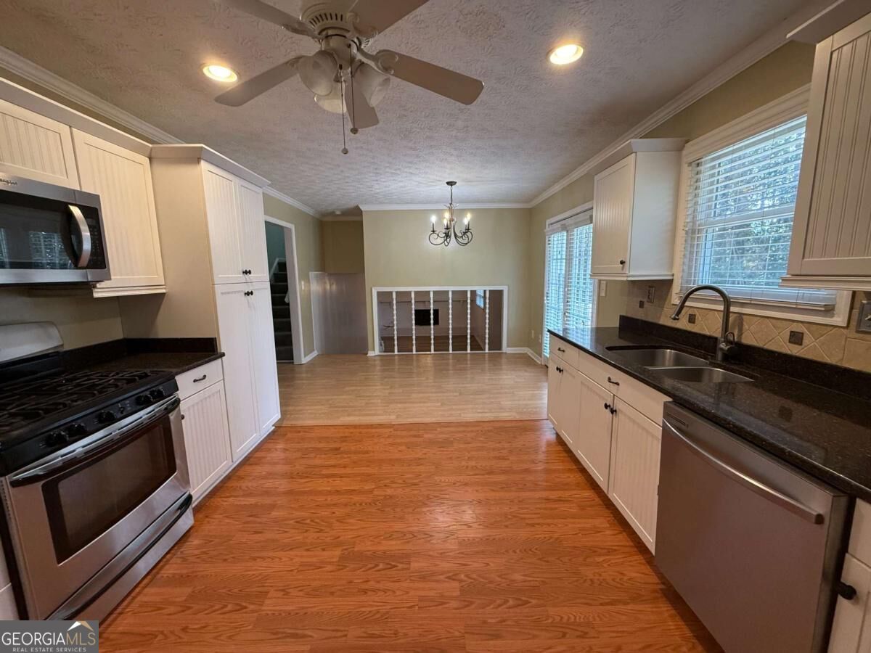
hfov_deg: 102.1
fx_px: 352
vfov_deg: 85.7
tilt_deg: -8.6
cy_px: 326
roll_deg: +0.6
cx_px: 436
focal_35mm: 14
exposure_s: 1/120
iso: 320
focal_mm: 2.22
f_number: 2.2
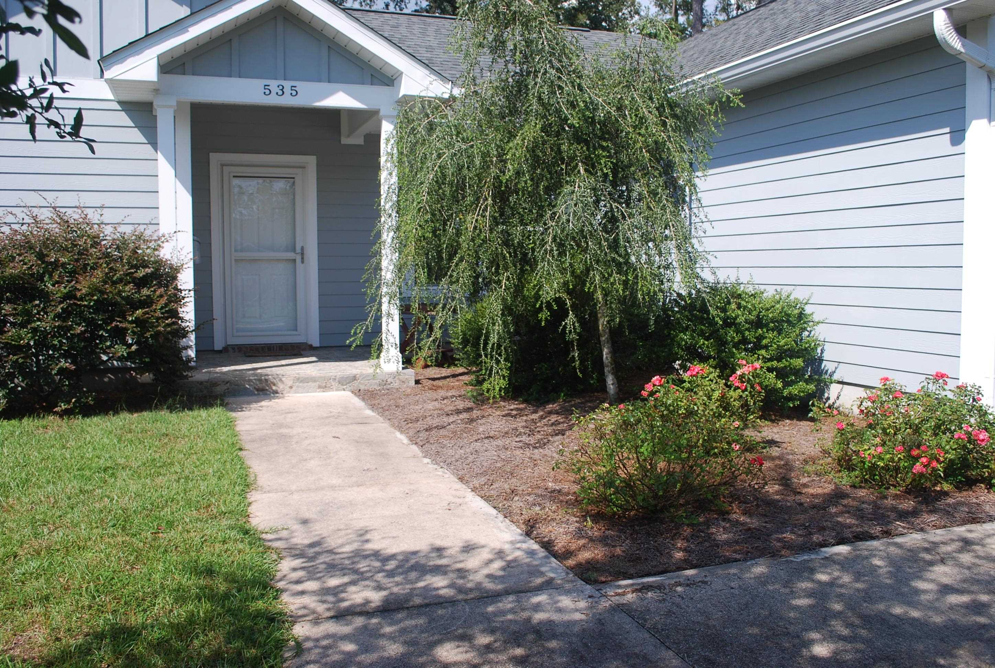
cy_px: 334
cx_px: 498
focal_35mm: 30
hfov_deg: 61.8
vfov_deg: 43.8
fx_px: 831
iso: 100
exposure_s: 1/200
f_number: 7.1
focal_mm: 20
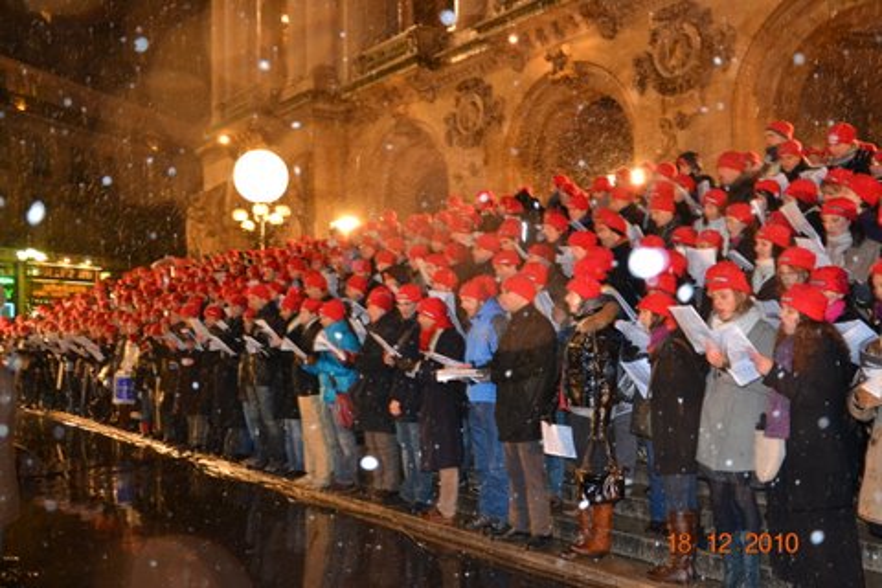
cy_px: 294
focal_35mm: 33
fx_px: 808
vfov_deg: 40.0
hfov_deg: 57.2
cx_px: 441
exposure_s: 1/60
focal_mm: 22
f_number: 3.8
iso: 1100
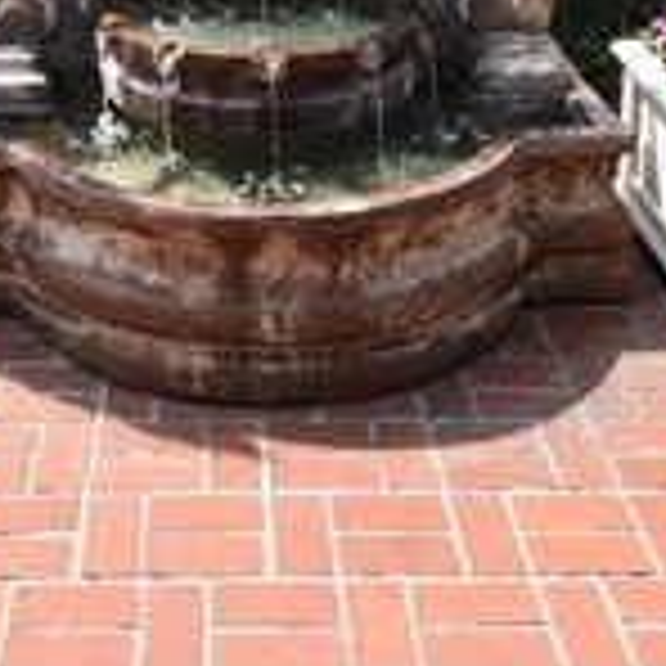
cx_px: 153
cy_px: -166
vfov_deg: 26.9
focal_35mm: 55
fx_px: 1197
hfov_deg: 30.5
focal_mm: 10
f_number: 14
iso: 250
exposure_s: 1/125
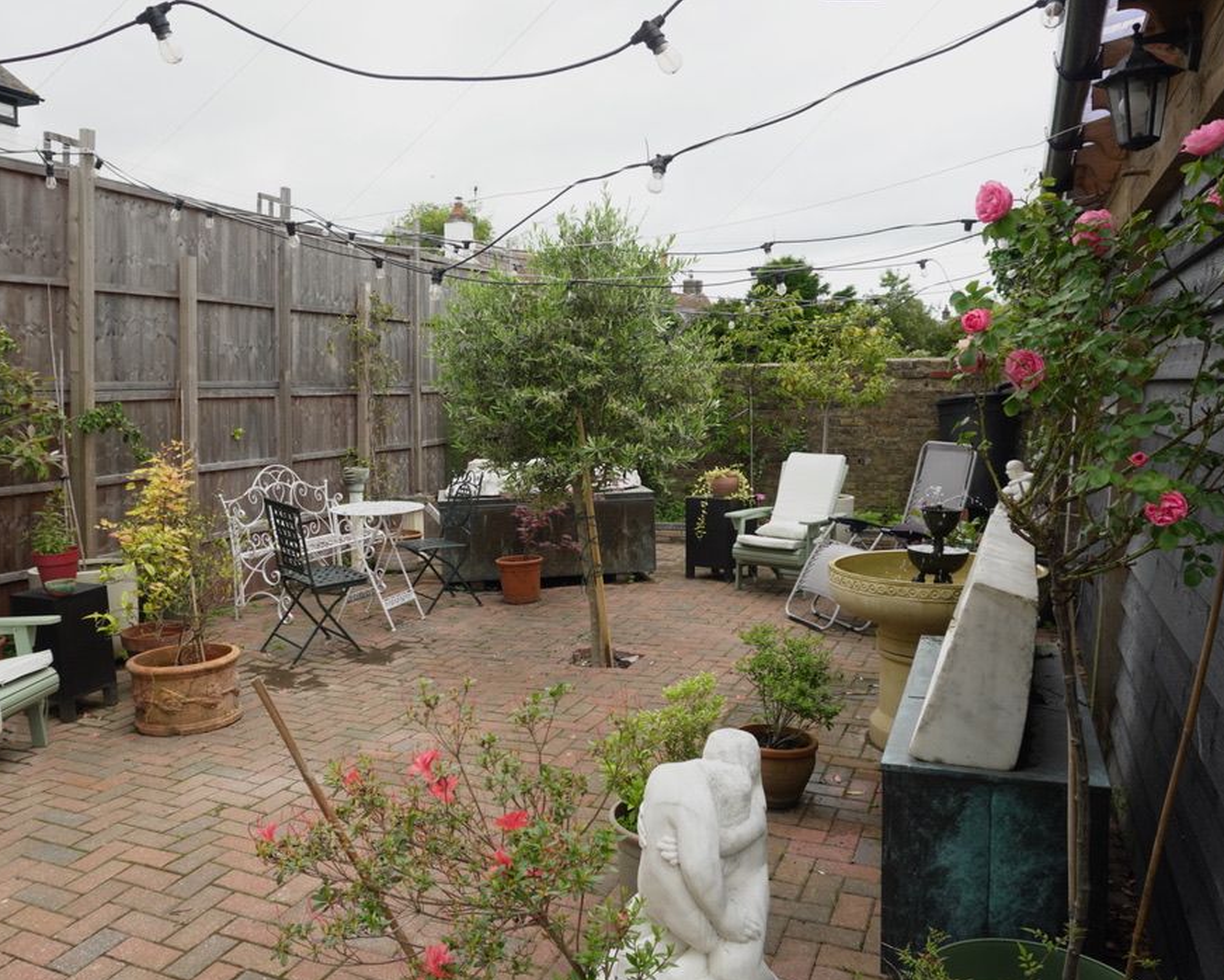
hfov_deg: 61.9
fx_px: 1015
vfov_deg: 51.5
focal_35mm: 28
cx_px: 524
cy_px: 507
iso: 100
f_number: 5.6
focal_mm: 16
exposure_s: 1/160
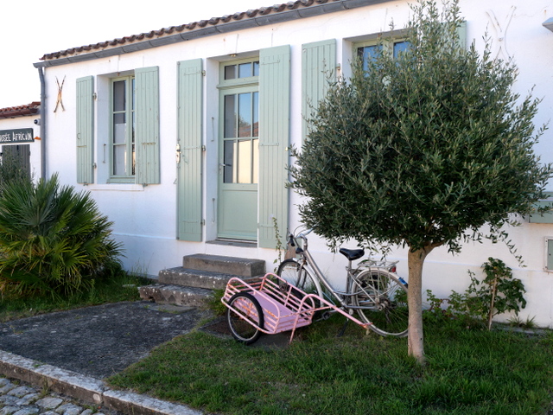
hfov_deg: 54.0
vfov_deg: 41.8
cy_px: 208
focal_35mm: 34
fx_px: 543
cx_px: 276
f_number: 6.3
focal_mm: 17
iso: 200
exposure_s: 1/250
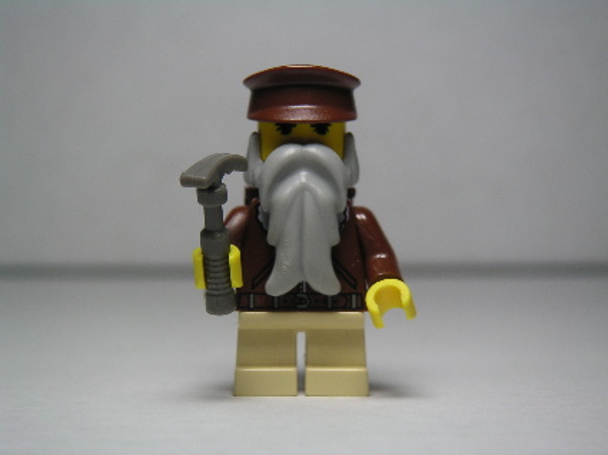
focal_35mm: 97
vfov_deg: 15.2
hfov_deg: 20.3
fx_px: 1702
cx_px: 304
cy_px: 228
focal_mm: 15
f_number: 3.5
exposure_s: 1/90
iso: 50
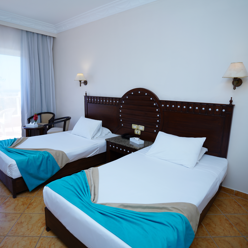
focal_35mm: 22
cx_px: 116
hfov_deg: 69.6
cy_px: 123
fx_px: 178
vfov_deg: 69.6
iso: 100
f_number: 2.8
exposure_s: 1/320
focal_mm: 17
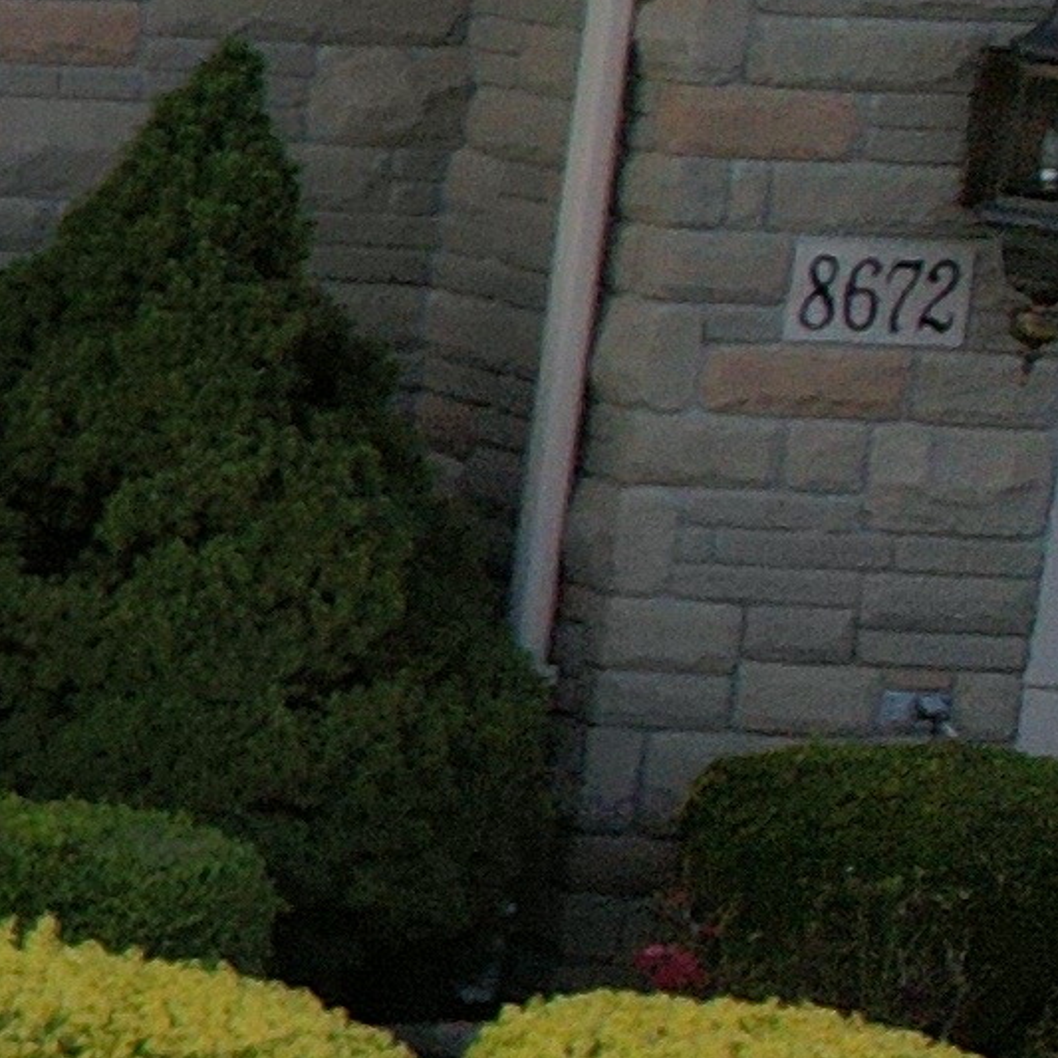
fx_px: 6639
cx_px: -4258
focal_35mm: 192
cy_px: 498
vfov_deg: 9.1
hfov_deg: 6.0
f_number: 2.8
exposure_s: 1/400
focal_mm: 8.38
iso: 100
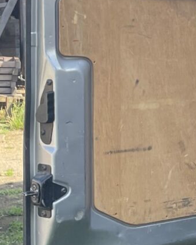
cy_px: 45
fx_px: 929
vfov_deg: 14.9
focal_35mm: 128
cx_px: 380
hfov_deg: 11.0
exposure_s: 1/502
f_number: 1.6
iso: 32
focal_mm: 4.2
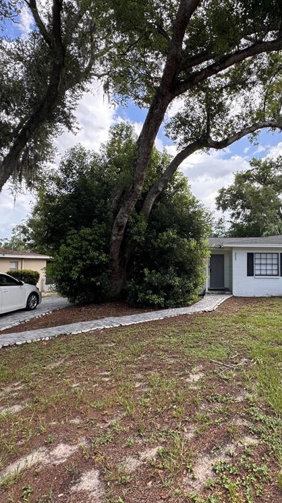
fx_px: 279
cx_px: 192
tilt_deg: +3.4
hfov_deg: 52.4
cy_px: 249
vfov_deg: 83.9
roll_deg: +0.0
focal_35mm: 21
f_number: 2.2
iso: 40
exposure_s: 1/401
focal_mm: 2.22
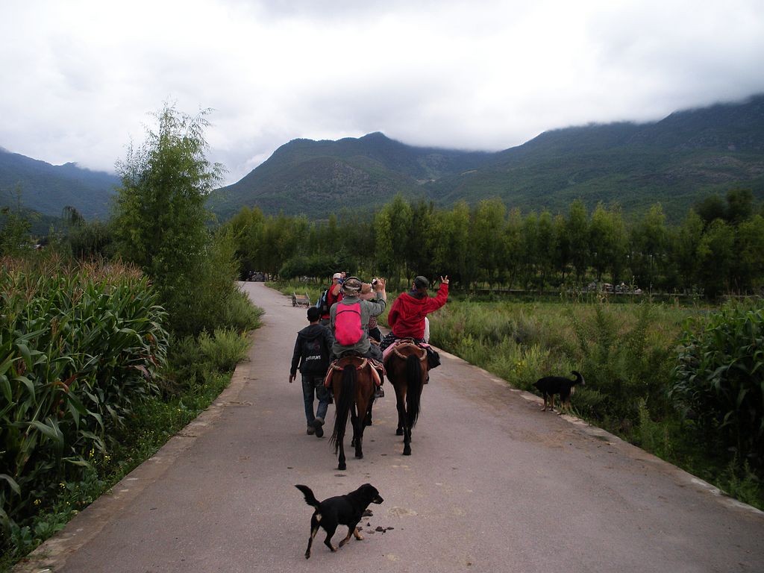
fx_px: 795
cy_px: 286
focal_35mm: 36
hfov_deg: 51.4
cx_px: 382
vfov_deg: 39.7
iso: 64
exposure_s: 1/372
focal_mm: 6.3
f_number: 3.5
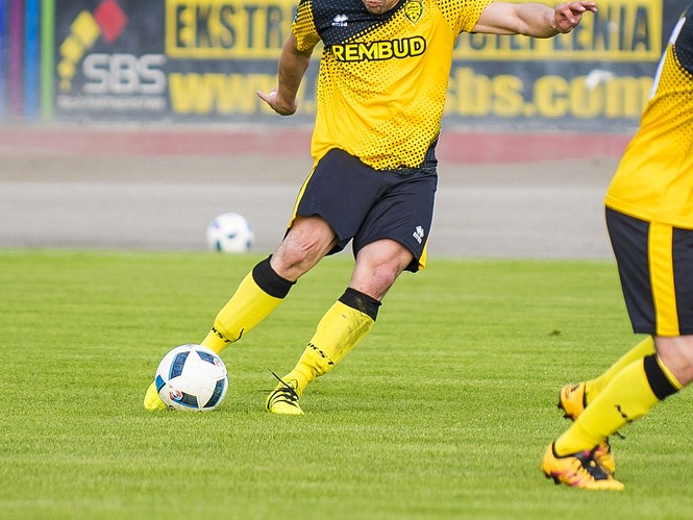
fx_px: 5787
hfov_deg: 6.9
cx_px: 440
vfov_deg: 5.1
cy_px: 178
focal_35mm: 289
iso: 320
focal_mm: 200
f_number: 2.8
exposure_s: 1/1600
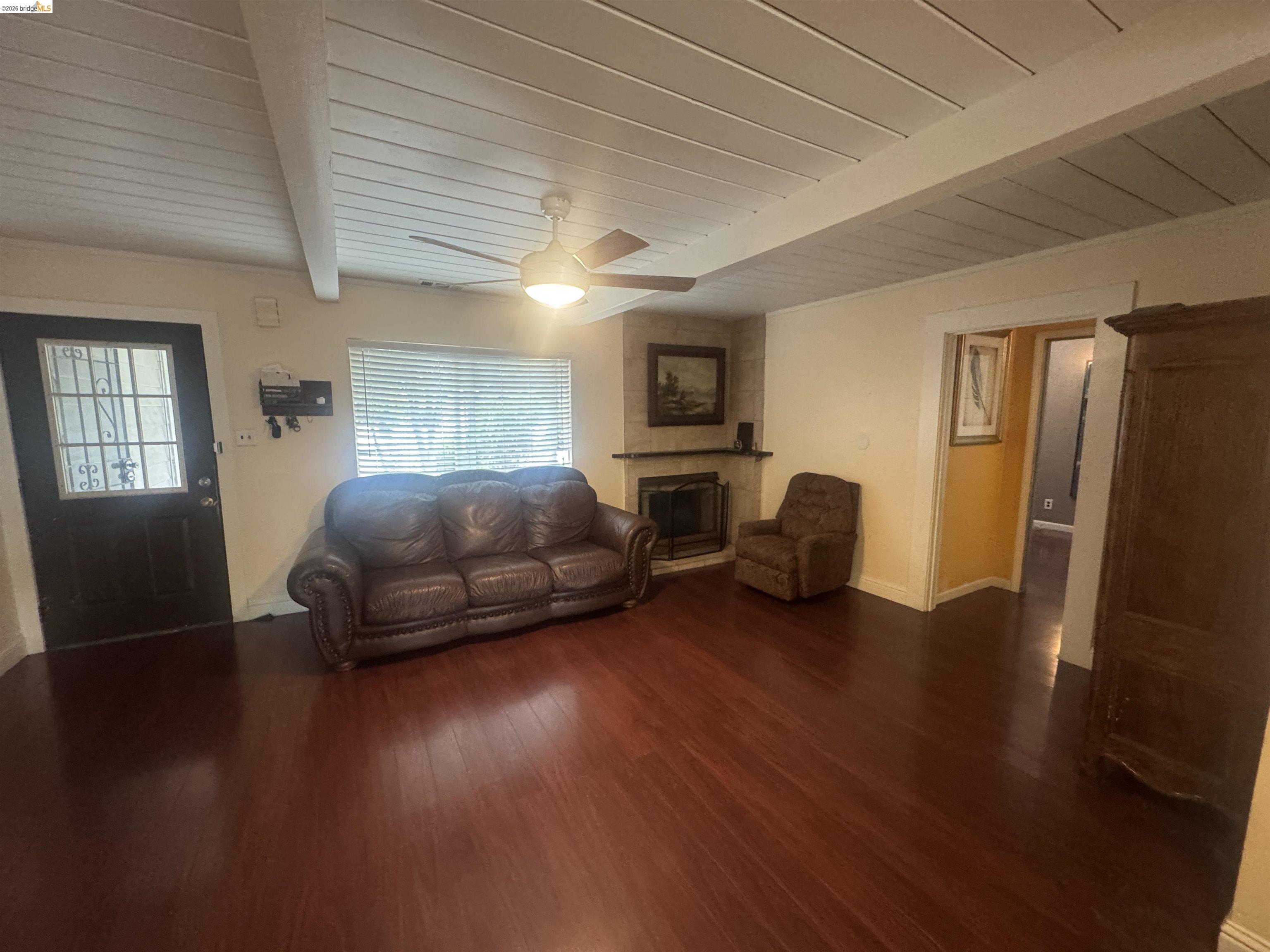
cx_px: 635
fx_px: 514
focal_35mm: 14
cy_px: 476
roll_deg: +0.1
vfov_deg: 85.7
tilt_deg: -7.8
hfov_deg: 102.1
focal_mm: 2.22
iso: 640
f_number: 2.2
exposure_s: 1/60
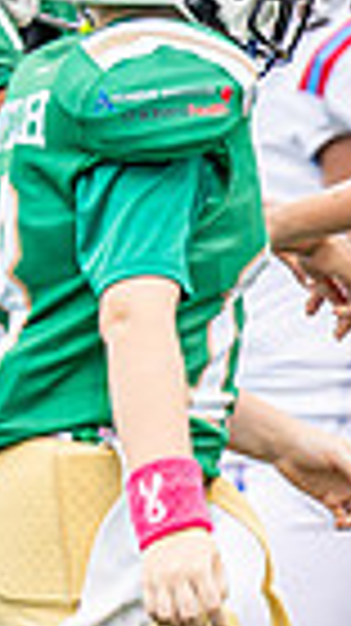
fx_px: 15565
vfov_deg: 2.3
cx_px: 744
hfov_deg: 1.3
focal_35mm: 939
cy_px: 310
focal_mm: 164
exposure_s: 1/1000
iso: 400
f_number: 2.8
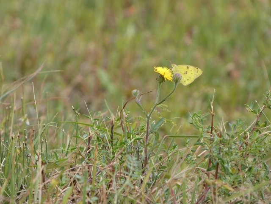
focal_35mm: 717
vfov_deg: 2.1
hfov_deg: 2.8
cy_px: 102
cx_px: 136
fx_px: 5613
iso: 80
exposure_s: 1/160
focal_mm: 128.4
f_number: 5.6
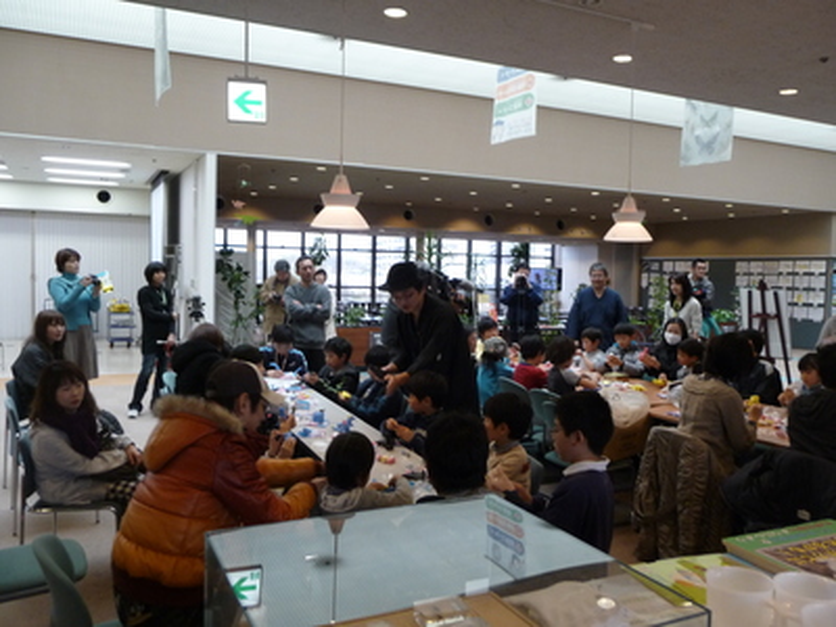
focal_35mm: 32
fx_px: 773
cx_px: 418
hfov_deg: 56.8
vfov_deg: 44.2
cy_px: 314
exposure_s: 1/30
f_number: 3.5
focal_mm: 5.3
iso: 250
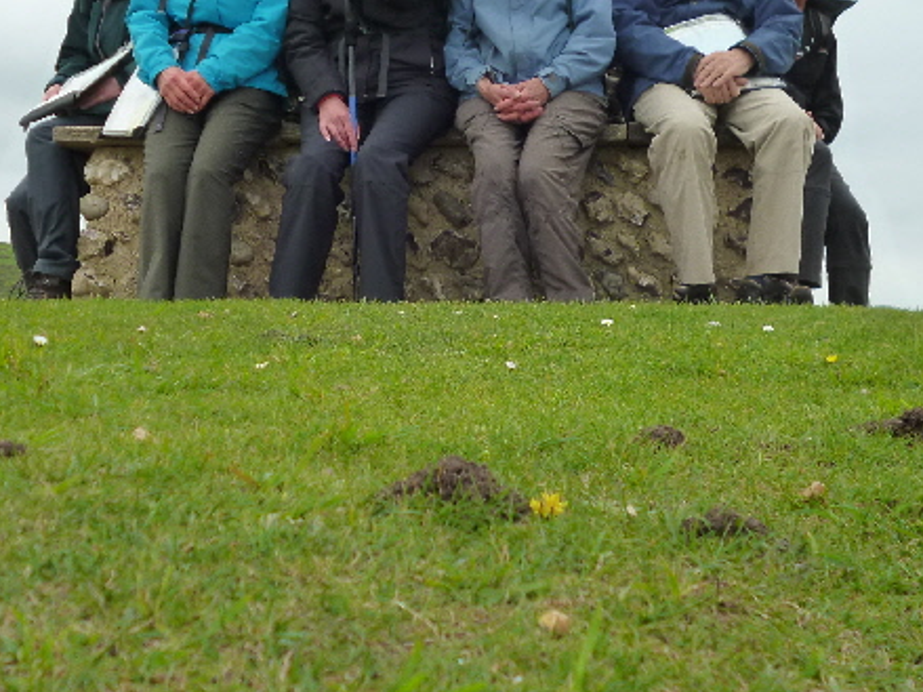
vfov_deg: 23.2
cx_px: 496
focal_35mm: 63
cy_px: 248
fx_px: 1679
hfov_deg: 30.7
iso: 160
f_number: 3.5
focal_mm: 6.4
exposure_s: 1/200
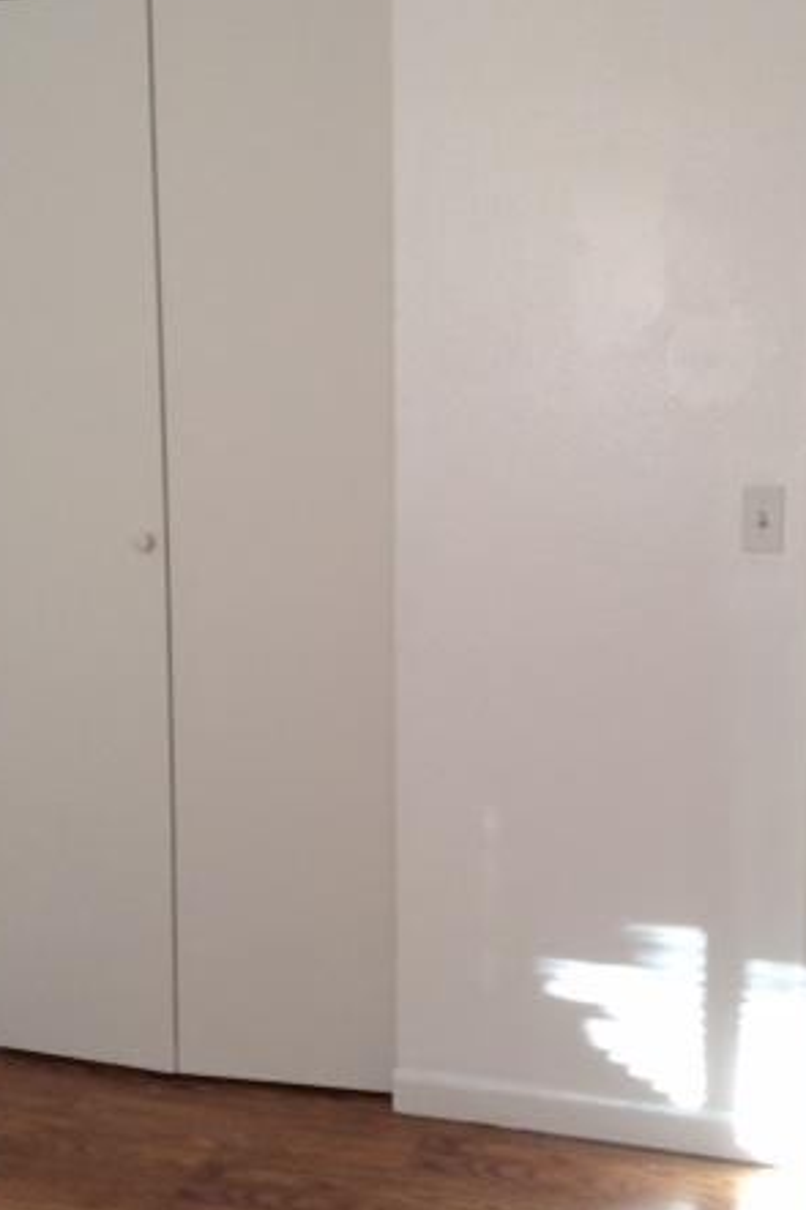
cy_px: 606
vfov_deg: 41.1
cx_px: 533
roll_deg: -1.6
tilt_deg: -11.7
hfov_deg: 27.9
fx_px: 1613
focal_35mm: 48
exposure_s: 1/24
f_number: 2.4
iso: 64
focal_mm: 3.3
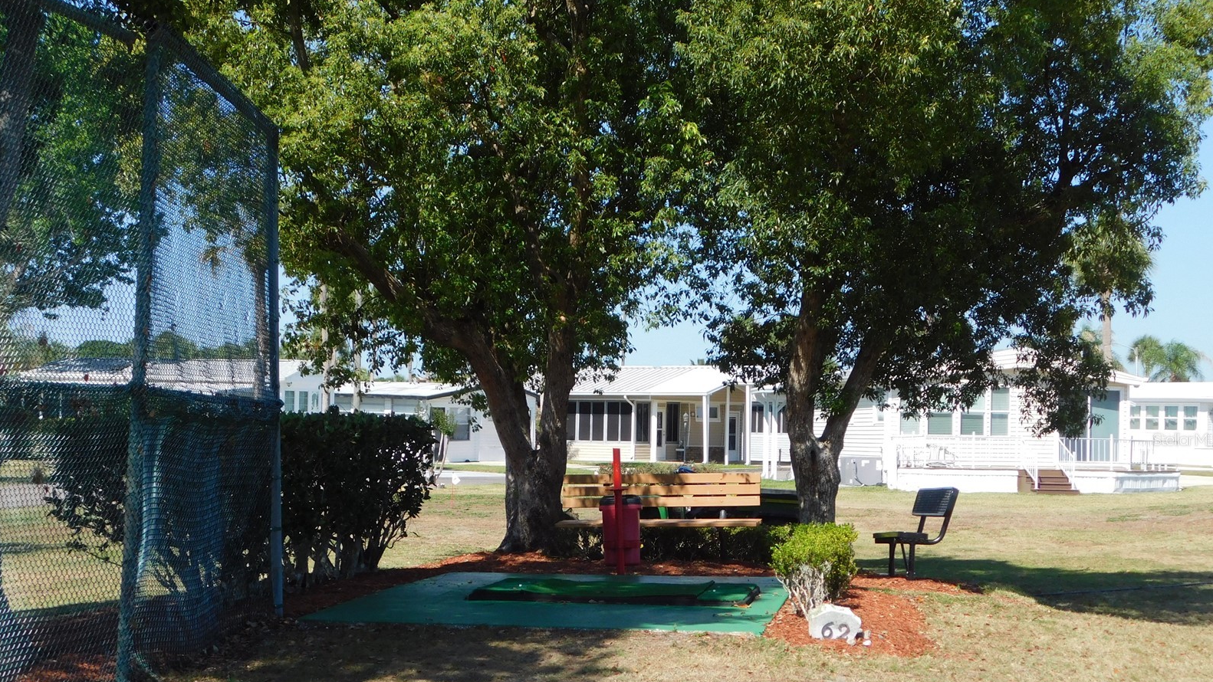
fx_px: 2091
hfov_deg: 32.4
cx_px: 612
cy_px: 439
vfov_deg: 18.5
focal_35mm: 65
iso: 125
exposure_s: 1/640
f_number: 4
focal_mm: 10.4
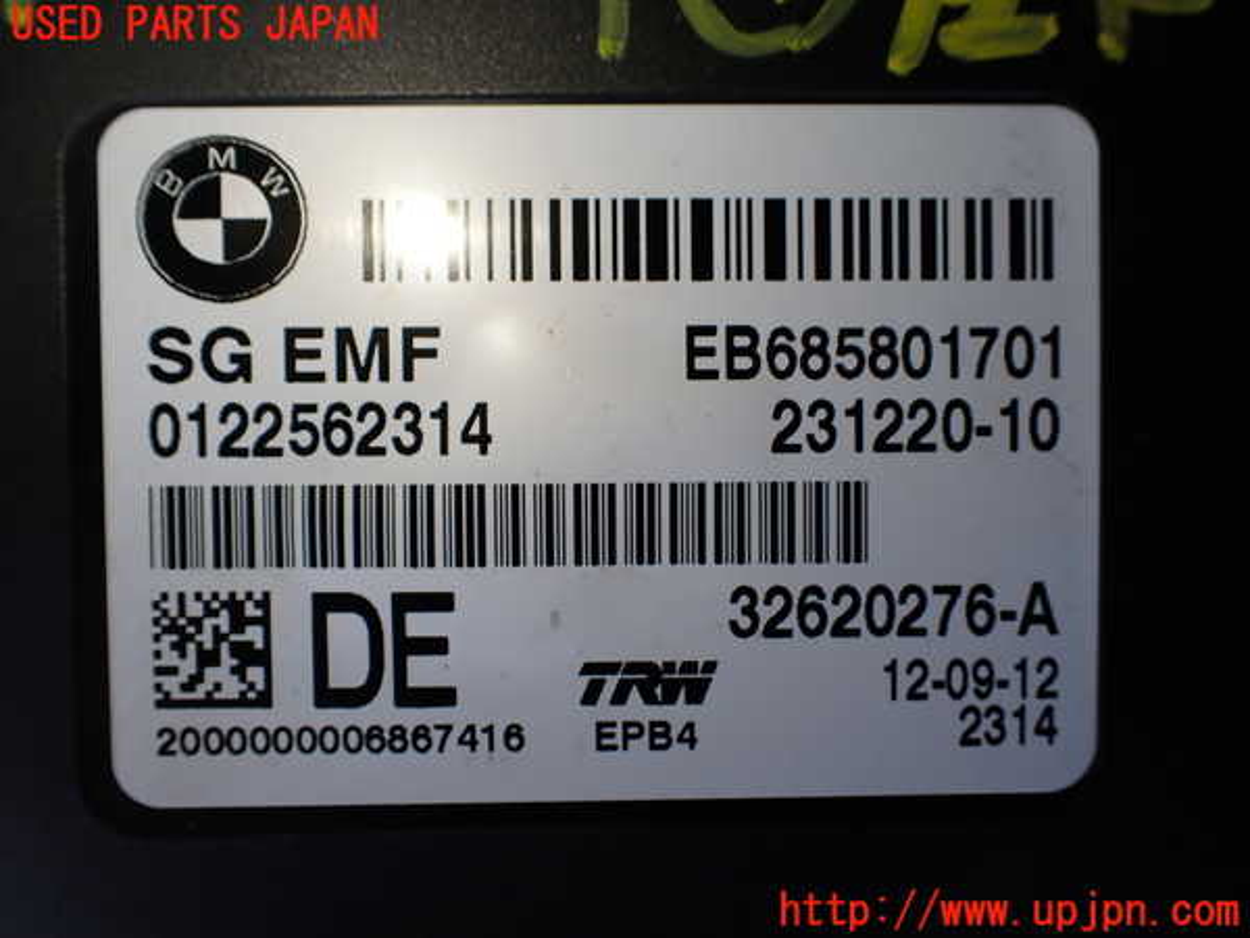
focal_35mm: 30
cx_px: 625
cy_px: 469
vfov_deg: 46.8
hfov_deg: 60.0
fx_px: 1083
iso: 100
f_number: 3.2
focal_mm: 5.4
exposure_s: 1/200
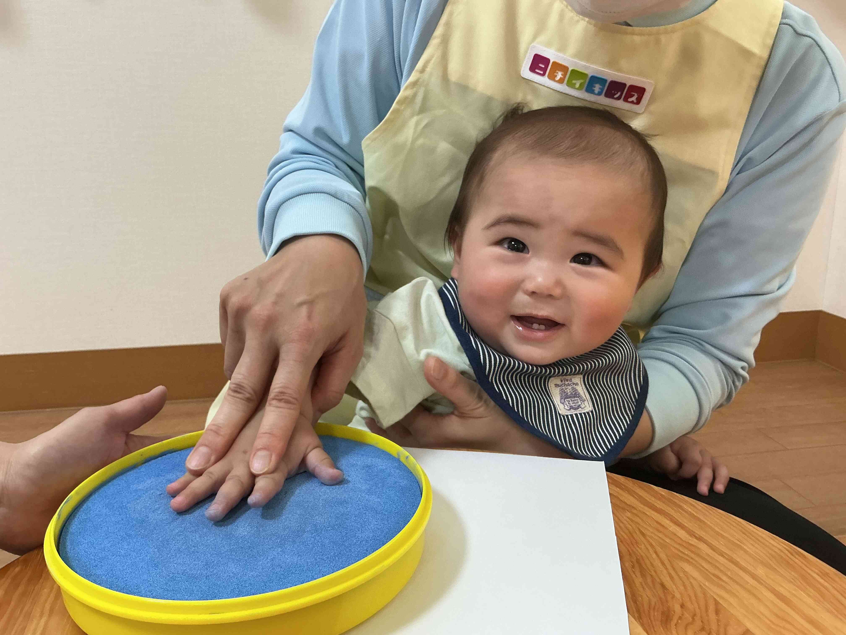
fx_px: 709
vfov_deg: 48.2
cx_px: 423
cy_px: 318
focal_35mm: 29
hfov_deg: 61.7
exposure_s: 1/60
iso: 100
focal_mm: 3
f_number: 1.8
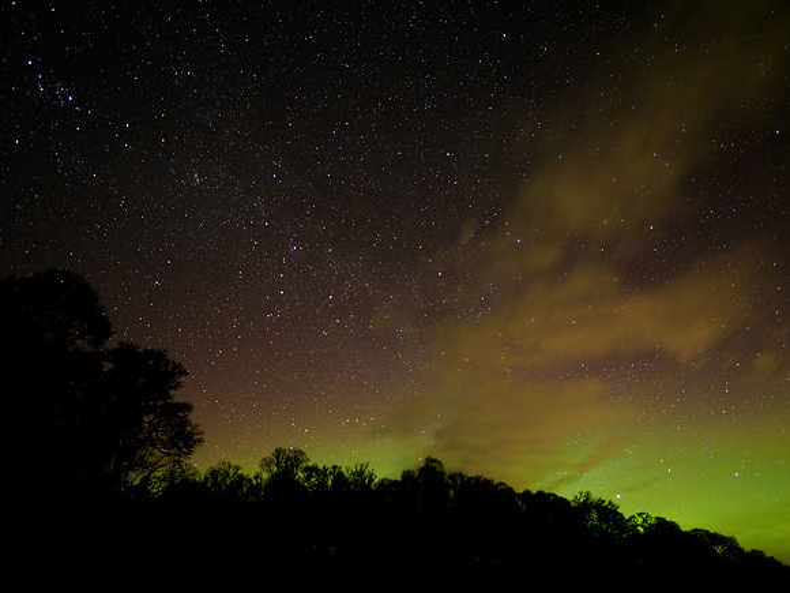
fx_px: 548
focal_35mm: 24
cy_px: 296
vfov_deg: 56.8
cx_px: 395
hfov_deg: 71.6
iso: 2000
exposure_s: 15
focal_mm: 12
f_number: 2
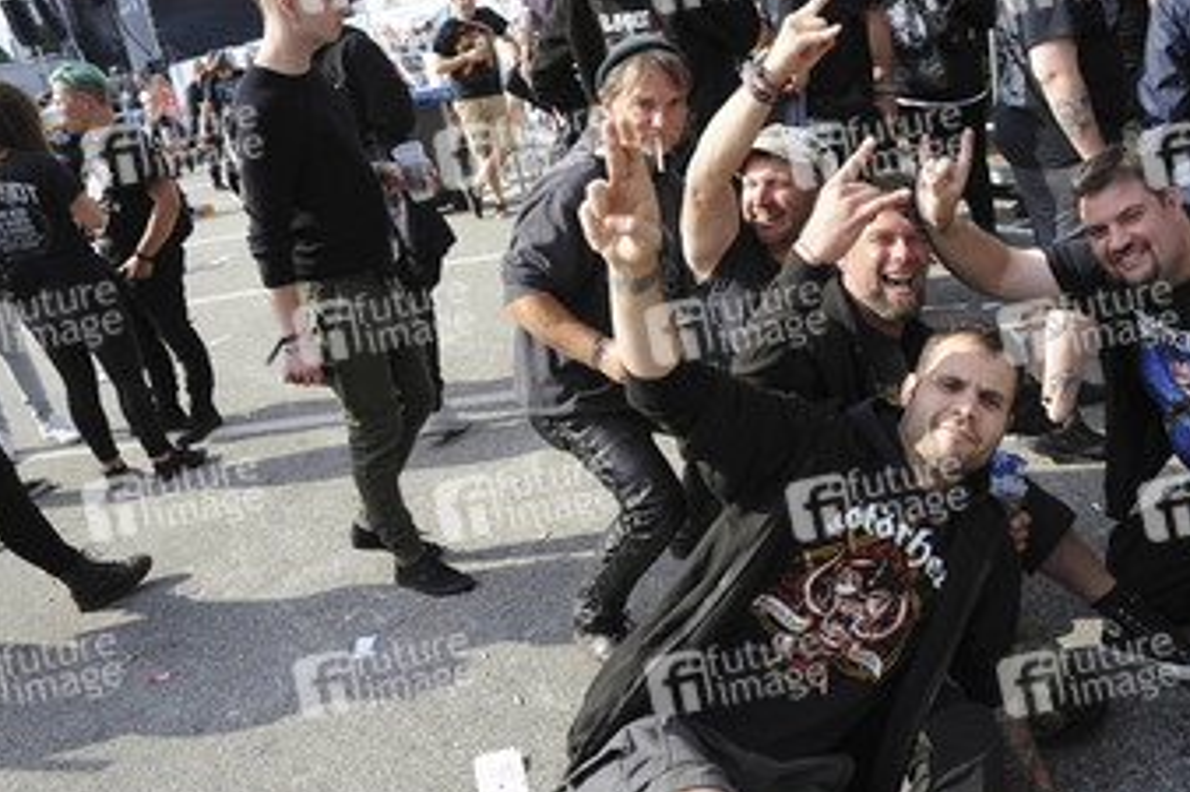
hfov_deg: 57.6
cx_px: 782
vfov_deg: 41.1
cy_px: 412
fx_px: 1057
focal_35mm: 32
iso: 200
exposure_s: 1/200
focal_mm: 24
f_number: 9
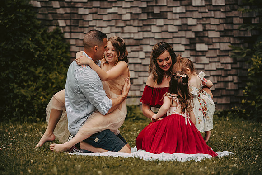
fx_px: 1055
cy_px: 88
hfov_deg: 14.2
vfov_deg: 9.5
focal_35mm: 145
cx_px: 131
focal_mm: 145
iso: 640
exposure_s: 1/4000
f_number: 2.8
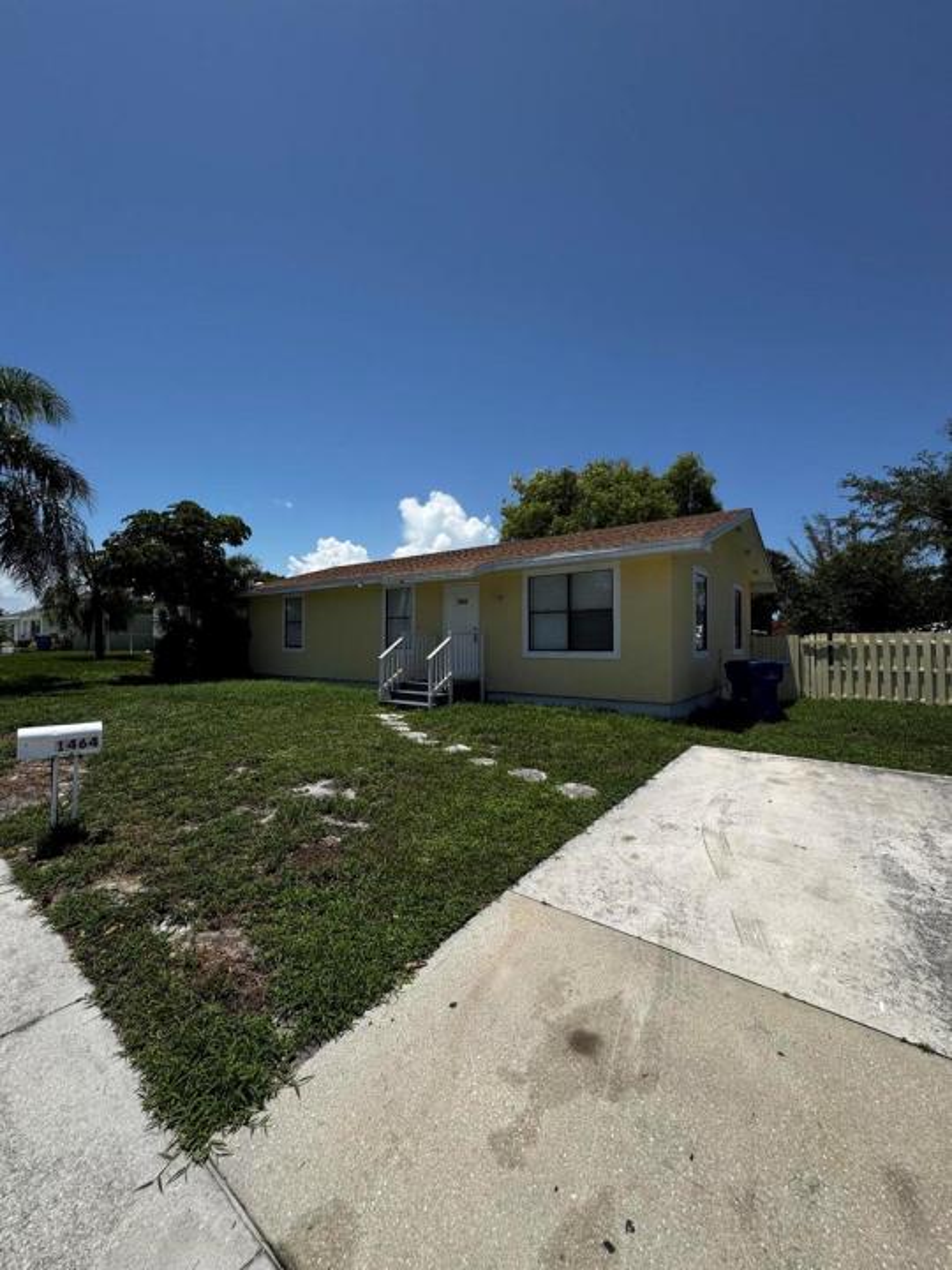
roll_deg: +0.2
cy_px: 635
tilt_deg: +1.1
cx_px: 476
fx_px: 513
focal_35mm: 14
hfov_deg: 85.7
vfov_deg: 102.1
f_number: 2.2
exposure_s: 1/2770
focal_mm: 2.22
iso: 50
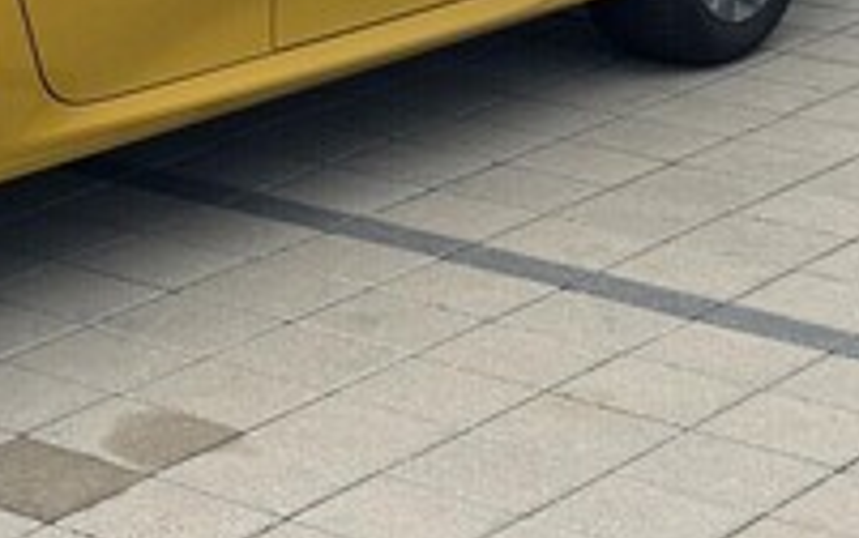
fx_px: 3257
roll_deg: -0.5
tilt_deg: -7.7
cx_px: -214
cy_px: -246
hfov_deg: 14.5
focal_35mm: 139
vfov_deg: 9.2
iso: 64
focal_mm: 6.76
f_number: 1.78
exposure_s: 1/3257
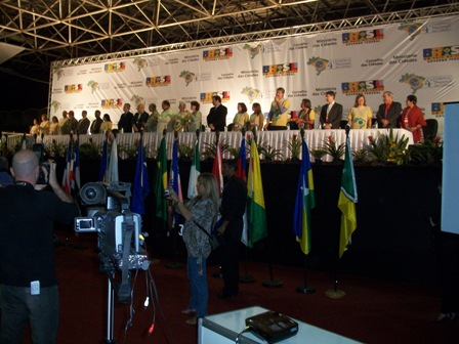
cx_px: 230
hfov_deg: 52.6
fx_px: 464
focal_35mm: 35
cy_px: 172
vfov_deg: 40.7
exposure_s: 1/30
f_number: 3.1
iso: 320
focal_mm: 6.3
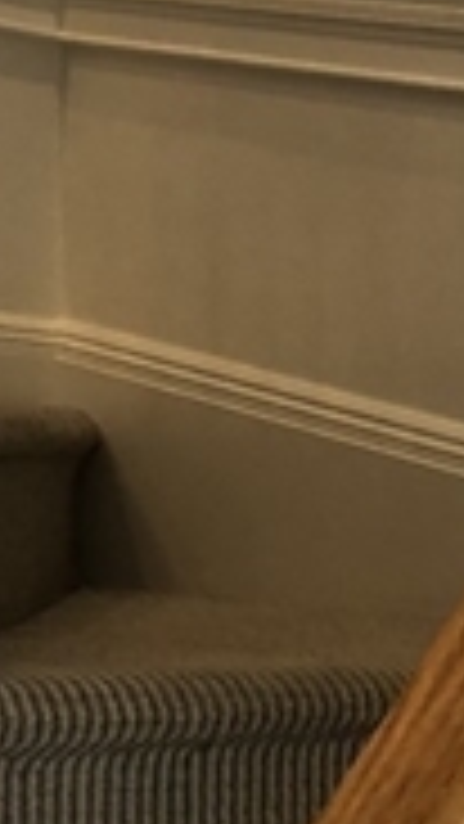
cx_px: -86
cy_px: -198
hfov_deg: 9.4
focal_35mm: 128
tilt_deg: +14.9
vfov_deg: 16.0
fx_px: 2798
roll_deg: -1.0
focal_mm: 3.99
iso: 40
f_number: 1.8
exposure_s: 1/30
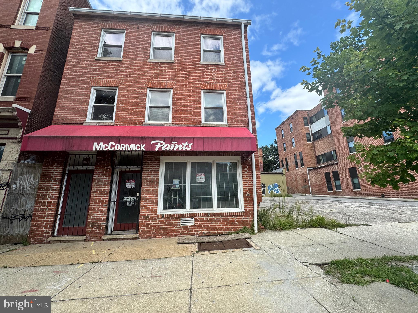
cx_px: 209
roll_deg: +0.4
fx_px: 169
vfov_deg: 85.7
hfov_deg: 102.1
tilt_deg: +13.6
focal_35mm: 14
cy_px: 156
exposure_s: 1/720
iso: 40
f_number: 2.2
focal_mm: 2.22
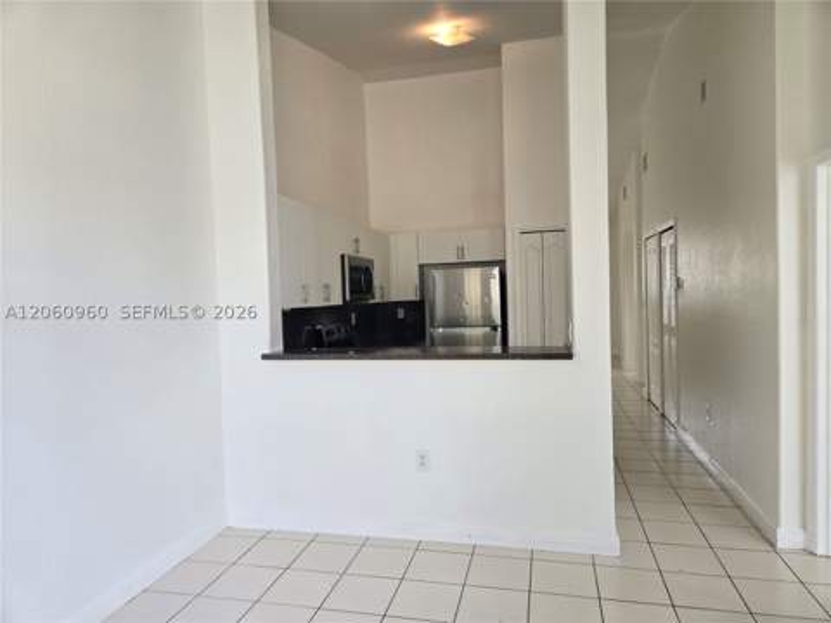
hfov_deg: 73.9
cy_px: 312
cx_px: 416
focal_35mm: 23
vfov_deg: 58.9
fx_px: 552
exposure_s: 1/120
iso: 80
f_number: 1.8
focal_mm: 5.4
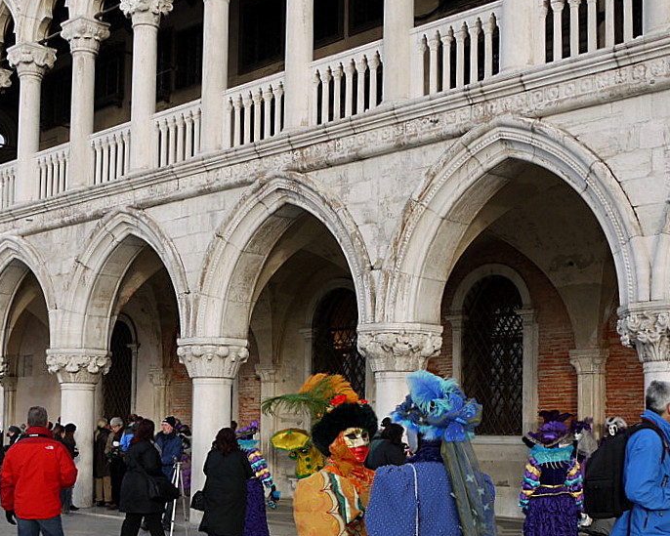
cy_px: 366
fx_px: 1011
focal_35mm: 51
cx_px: 343
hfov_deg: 36.6
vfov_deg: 29.4
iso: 100
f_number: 5
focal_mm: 14
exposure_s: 1/160
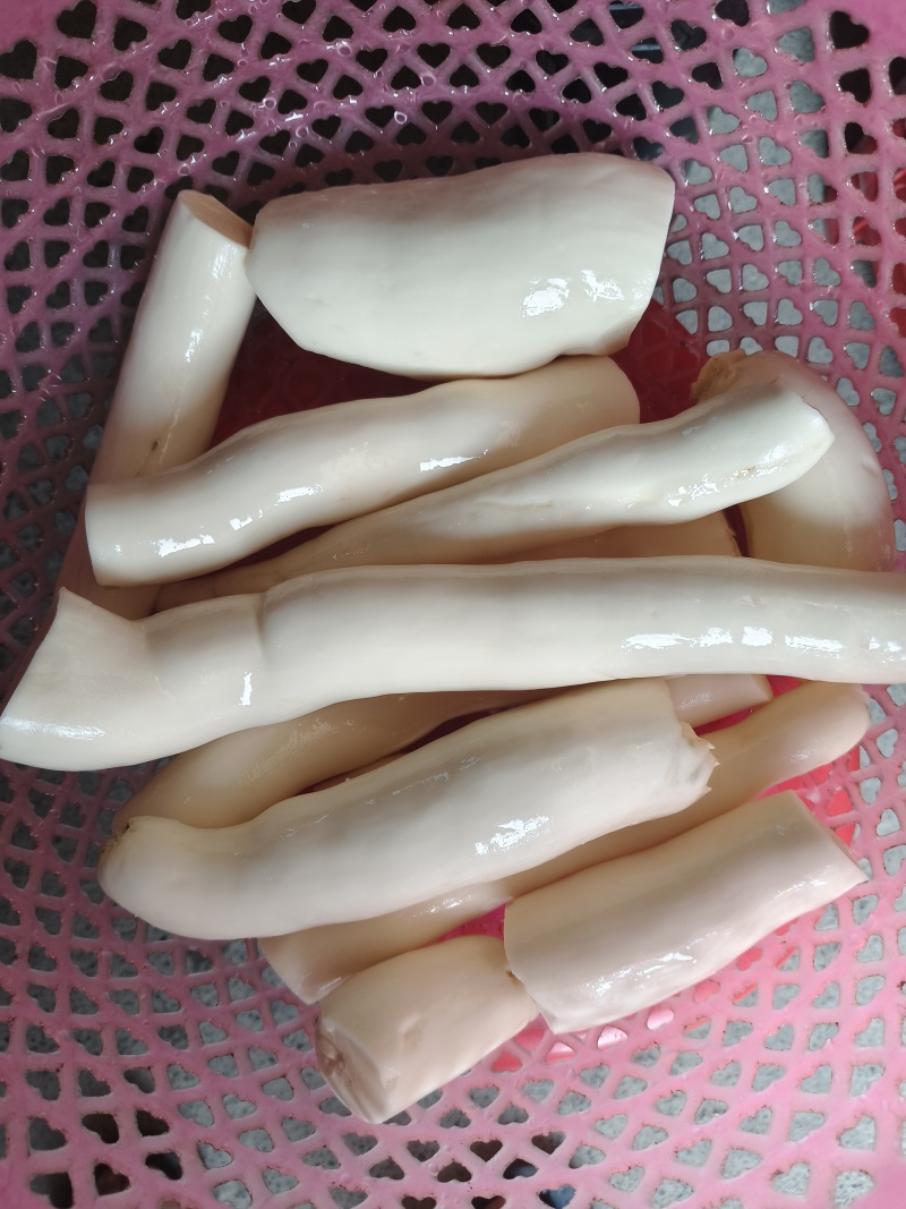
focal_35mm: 25
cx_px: 453
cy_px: 604
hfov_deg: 54.9
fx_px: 873
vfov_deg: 69.4
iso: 792
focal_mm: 4.84
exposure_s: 1/100
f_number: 1.79
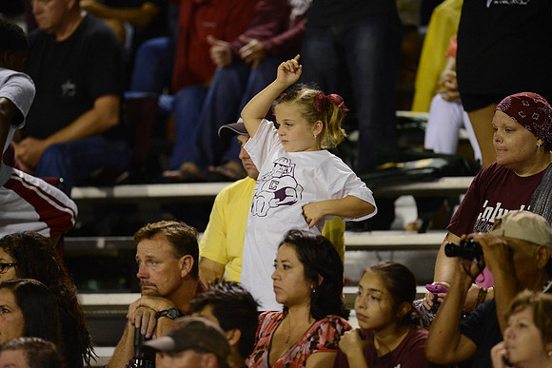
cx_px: 276
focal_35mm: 400
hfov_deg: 5.2
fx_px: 6134
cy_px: 184
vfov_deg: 3.4
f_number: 2.8
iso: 6400
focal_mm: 400
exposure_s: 1/400
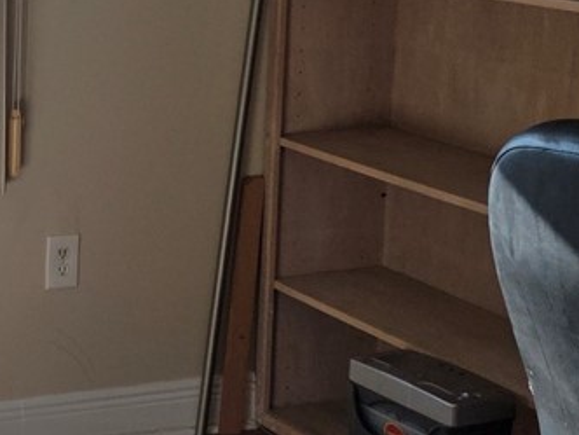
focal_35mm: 111
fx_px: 1857
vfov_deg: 13.3
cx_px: -267
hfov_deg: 16.3
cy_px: 143
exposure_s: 1/4539
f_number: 1.7
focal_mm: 6.25
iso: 80
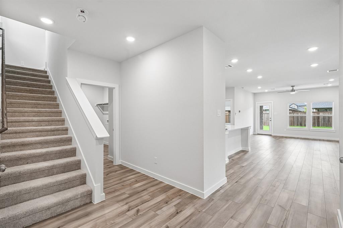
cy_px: 114
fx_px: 152
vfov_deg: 73.7
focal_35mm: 16
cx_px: 172
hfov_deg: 96.8
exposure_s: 1/20
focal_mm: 16
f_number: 8
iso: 400
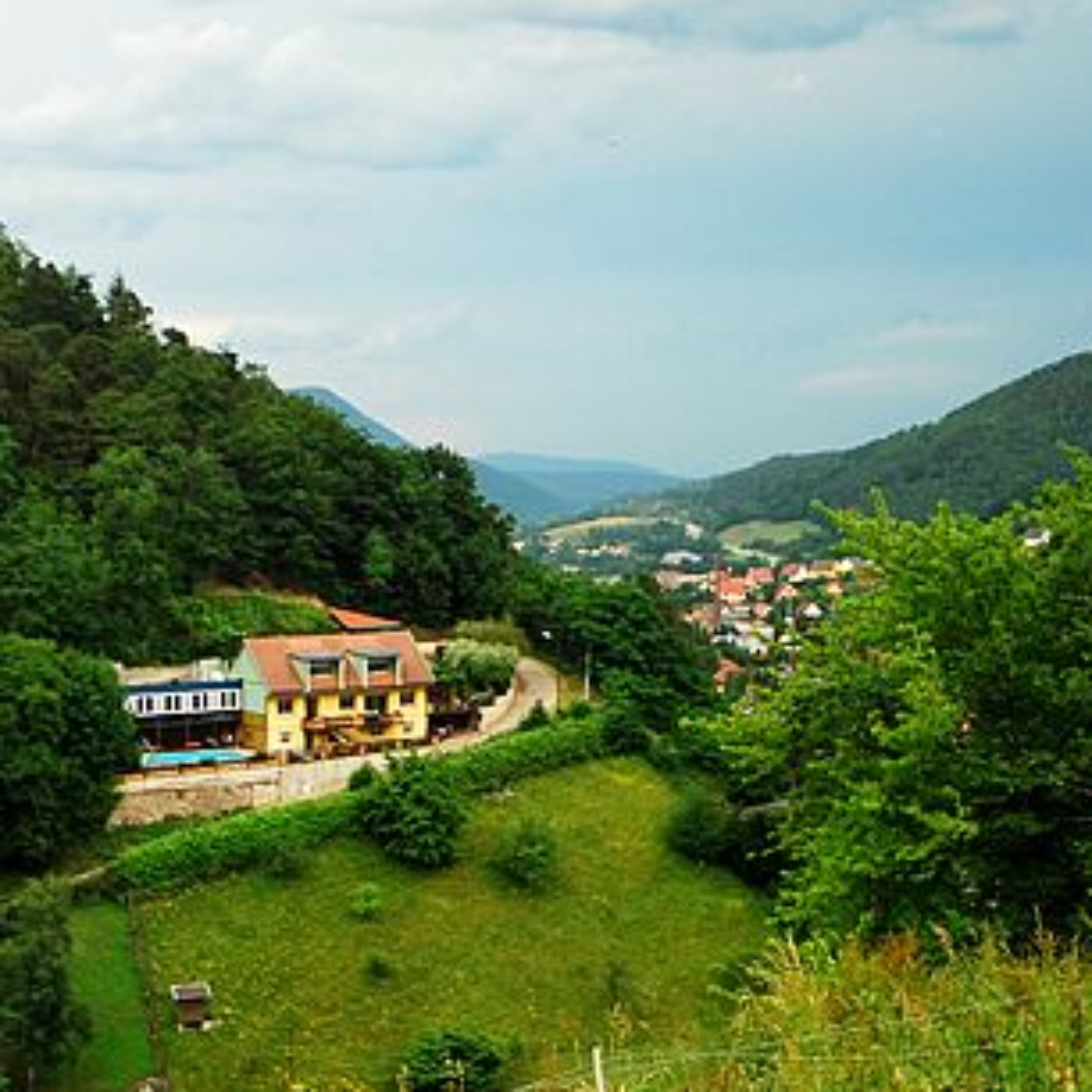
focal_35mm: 70
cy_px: 368
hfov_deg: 24.6
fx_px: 2498
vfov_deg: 24.5
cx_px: 450
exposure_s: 1/40
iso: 200
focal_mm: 24
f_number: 5.6
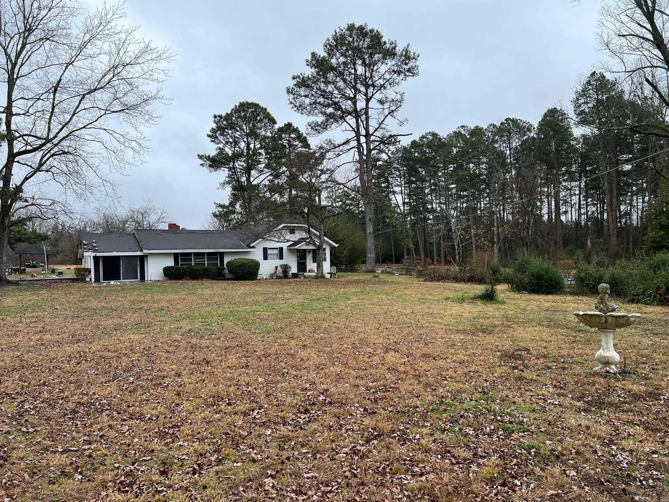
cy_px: 251
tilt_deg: -0.5
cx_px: 334
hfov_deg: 67.3
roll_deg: +1.2
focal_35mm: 26
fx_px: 502
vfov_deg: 53.1
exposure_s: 1/1252
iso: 50
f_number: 1.5
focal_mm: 5.7
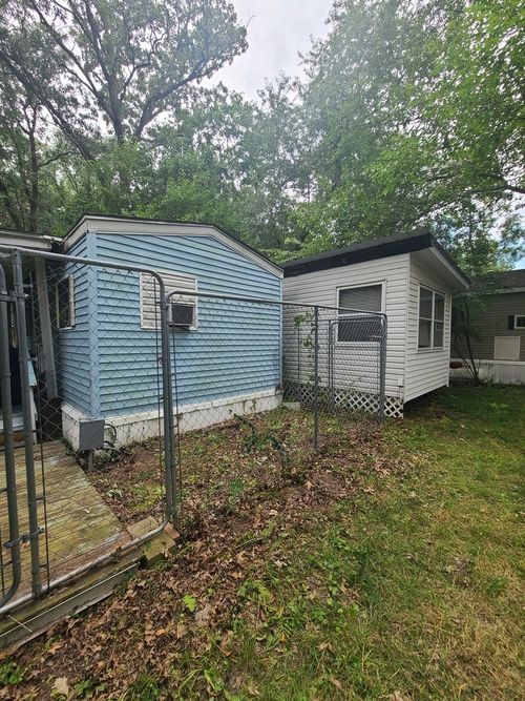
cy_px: 350
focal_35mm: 13
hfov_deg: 89.9
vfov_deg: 106.2
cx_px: 262
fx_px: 263
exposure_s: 1/210
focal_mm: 2.2
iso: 50
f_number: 2.2
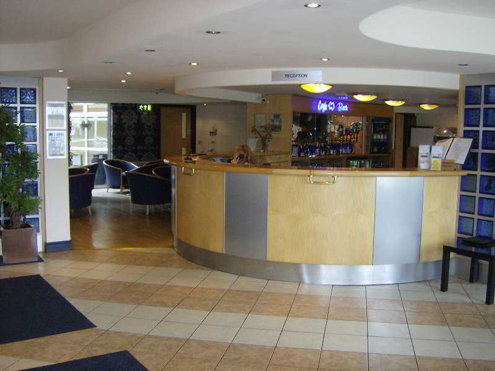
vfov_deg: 39.7
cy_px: 186
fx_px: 515
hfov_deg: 51.4
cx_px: 248
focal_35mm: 36
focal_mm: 6
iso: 200
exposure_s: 1/60
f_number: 2.8
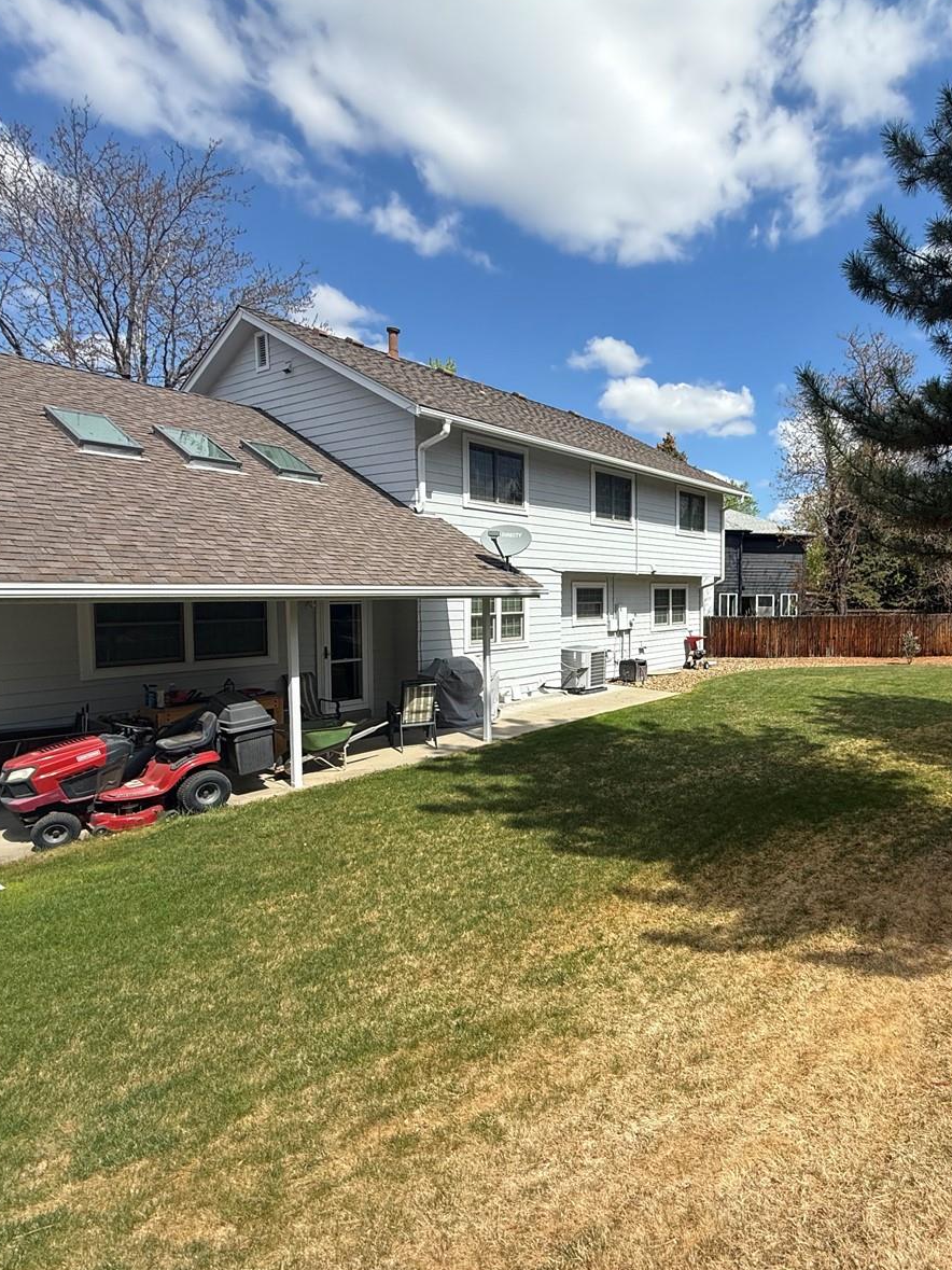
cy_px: 632
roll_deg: -0.7
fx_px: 697
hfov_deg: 64.7
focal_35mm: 19
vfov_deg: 84.7
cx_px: 709
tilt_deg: -2.9
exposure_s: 1/1613
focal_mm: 2.22
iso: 50
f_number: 2.2
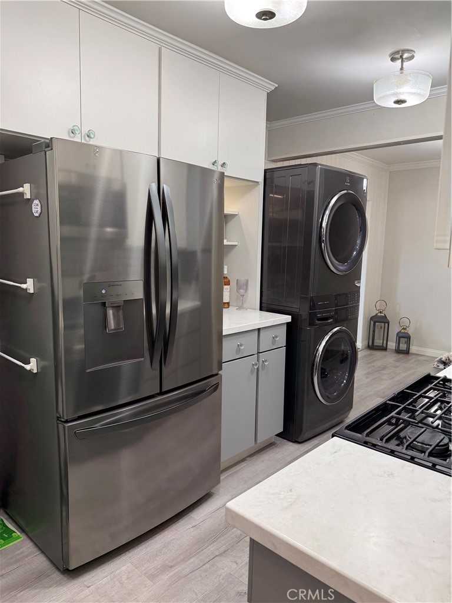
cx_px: 226
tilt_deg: -7.1
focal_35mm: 24
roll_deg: -2.1
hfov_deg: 56.8
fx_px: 418
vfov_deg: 71.6
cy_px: 302
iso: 160
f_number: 1.78
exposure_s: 1/120
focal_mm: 6.76
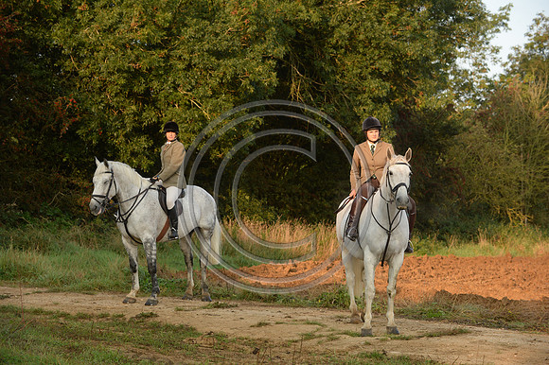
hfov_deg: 20.0
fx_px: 1555
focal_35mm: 102
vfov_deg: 13.4
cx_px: 274
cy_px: 182
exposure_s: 1/1000
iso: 1000
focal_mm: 102
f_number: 5
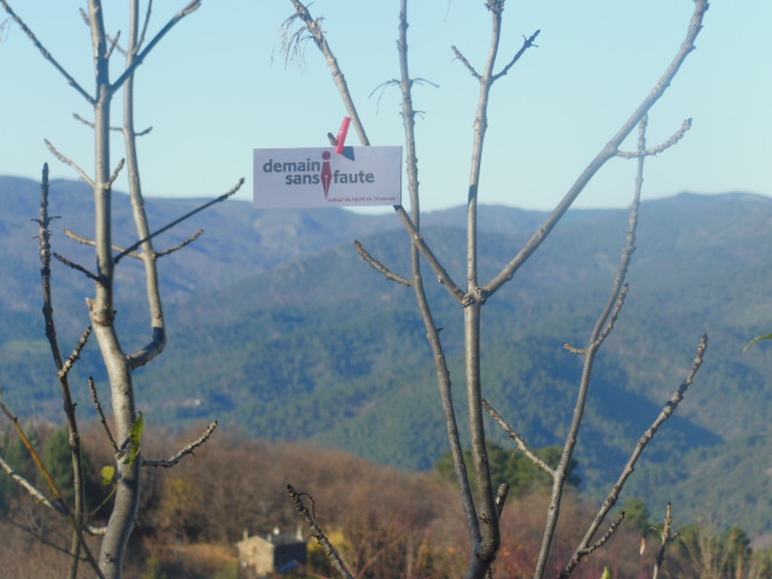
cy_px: 290
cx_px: 386
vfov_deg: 9.0
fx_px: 3680
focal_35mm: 165
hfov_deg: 12.0
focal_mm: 29.5
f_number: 5.9
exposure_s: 1/320
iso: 125
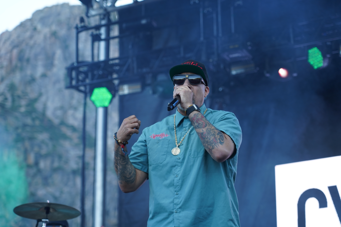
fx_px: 995
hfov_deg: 19.5
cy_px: 114
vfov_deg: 13.0
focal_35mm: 105
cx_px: 170
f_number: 4
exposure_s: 1/160
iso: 320
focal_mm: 105
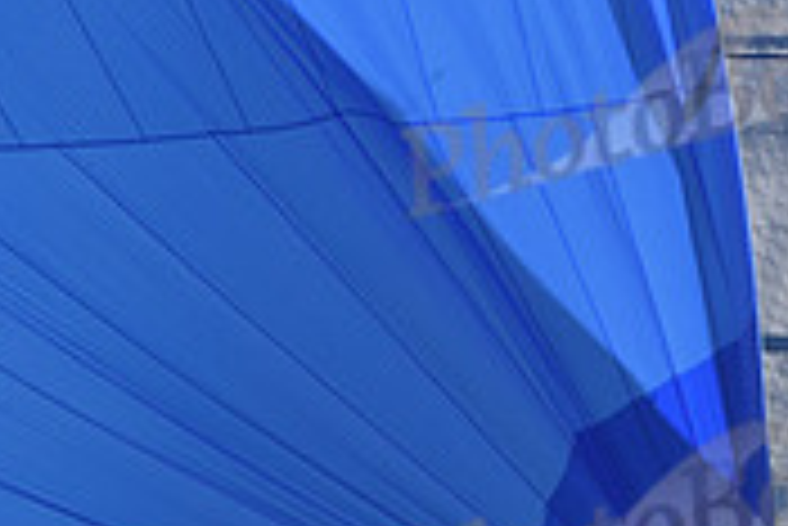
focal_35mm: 371
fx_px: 8127
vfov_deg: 3.7
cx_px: 171
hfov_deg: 5.5
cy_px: 811
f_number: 5
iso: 250
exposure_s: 1/1250
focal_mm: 112
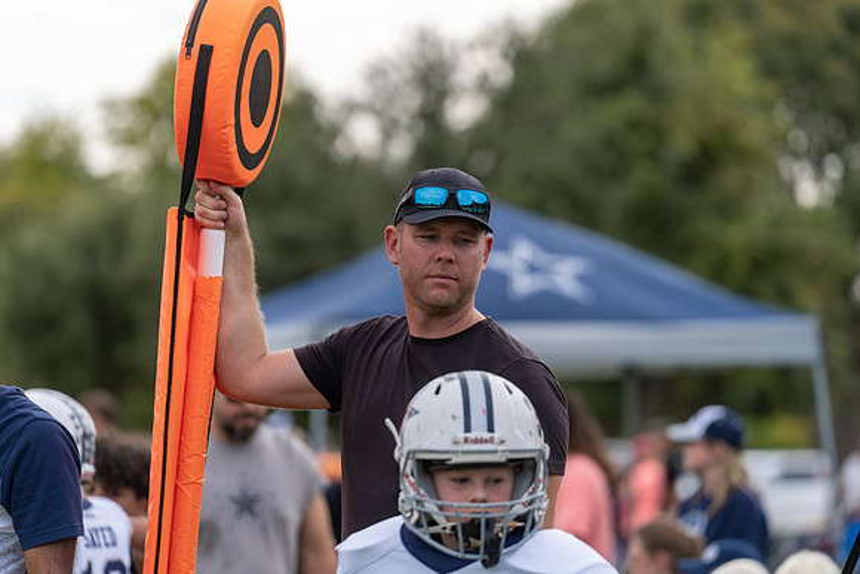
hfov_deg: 10.3
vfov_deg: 6.9
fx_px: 4779
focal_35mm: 200
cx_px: 430
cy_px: 287
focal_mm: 200
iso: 200
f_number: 3.5
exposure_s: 1/1250
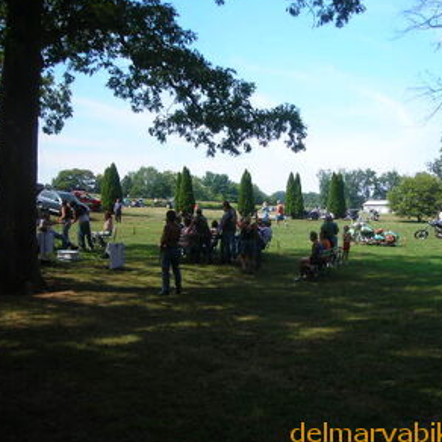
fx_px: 665
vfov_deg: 36.8
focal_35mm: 46
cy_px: 219
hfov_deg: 36.7
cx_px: 259
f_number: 3.2
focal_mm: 6.3
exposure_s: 1/302
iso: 50
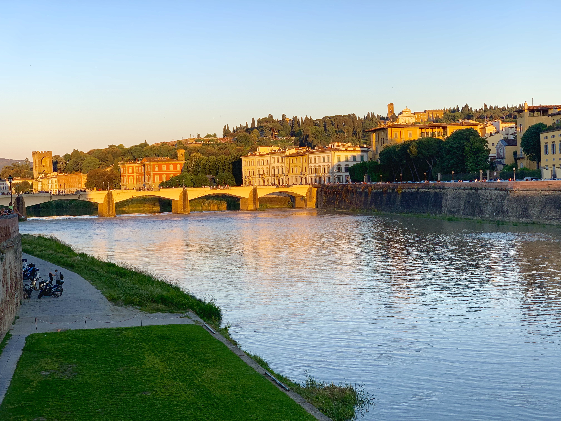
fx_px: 843
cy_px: 210
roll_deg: +1.8
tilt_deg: -0.6
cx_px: 280
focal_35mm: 52
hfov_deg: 36.8
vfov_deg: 28.0
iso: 16
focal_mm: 6
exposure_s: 1/193
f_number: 2.4
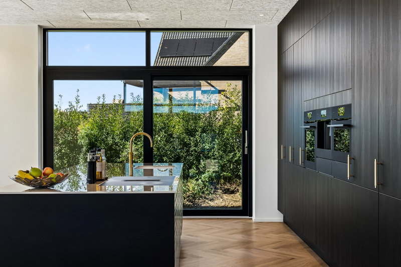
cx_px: 200
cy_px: 134
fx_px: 535
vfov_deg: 28.1
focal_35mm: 48
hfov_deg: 41.1
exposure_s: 1/125
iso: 200
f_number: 8
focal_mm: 32.5
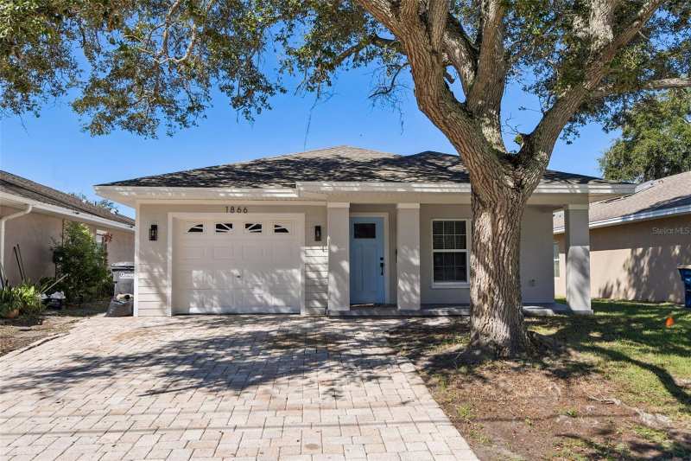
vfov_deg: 49.5
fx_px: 499
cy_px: 230
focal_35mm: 26
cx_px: 346
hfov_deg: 69.4
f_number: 8
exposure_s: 1/1250
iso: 400
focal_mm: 26
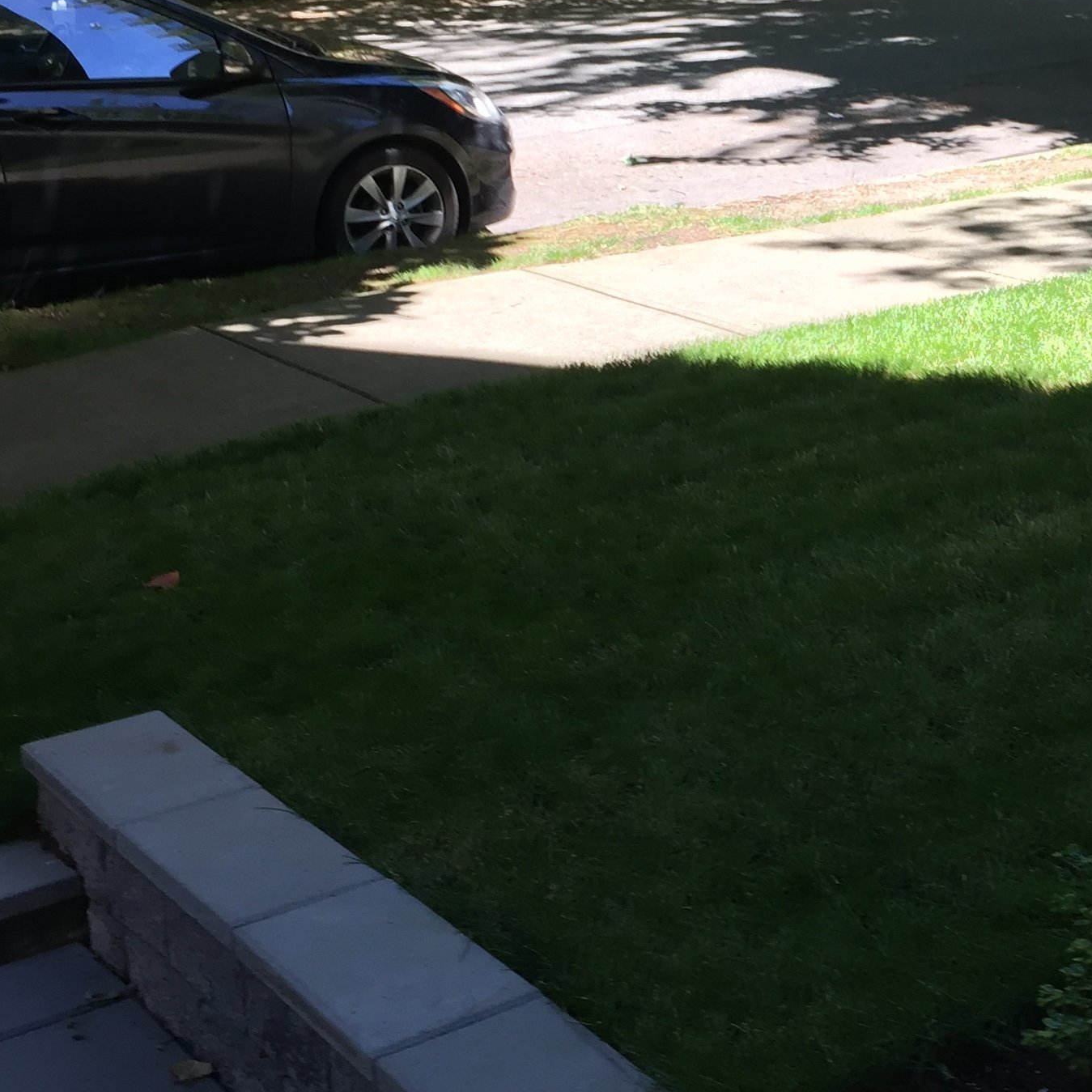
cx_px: 996
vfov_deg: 27.6
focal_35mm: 62
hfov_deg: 26.7
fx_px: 2213
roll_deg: +3.5
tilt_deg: -11.6
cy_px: 373
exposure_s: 1/175
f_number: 2.2
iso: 32
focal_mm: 4.15
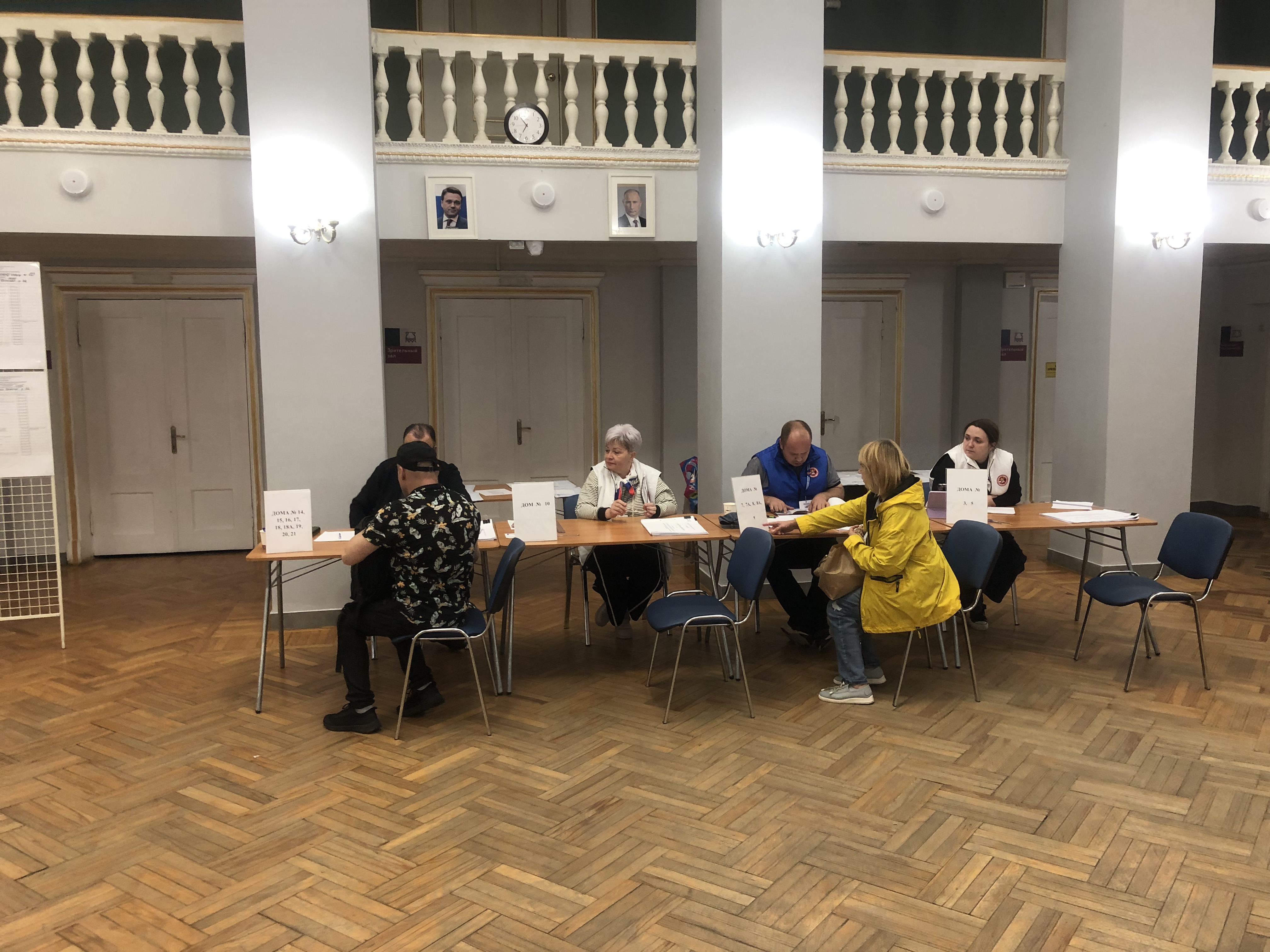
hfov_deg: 63.4
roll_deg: +0.8
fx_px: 1027
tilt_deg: -8.2
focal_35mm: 28
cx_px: 635
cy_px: 476
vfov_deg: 49.7
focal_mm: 4
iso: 64
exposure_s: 1/17
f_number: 1.8
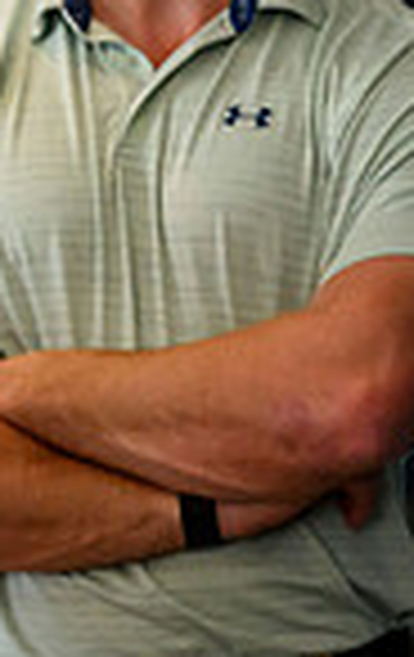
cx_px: 940
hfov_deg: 3.1
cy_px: 110
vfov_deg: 4.9
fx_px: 7609
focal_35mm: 424
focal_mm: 105
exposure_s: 1/500
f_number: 4
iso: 5000
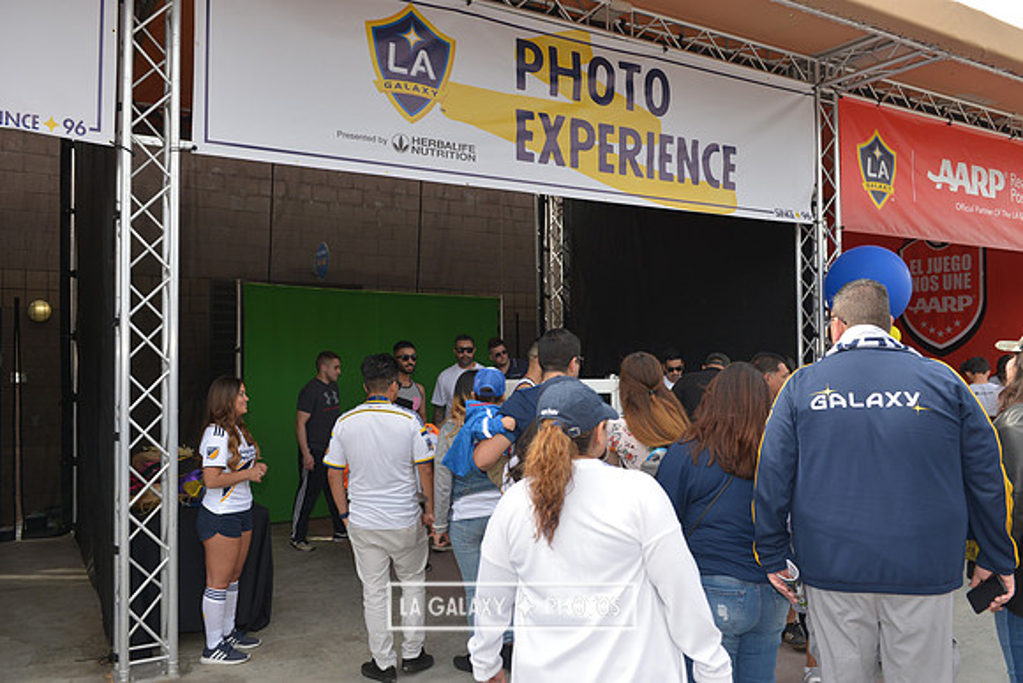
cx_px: 512
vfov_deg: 45.0
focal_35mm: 29
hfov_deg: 63.6
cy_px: 342
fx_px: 824
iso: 200
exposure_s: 1/500
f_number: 5
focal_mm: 29
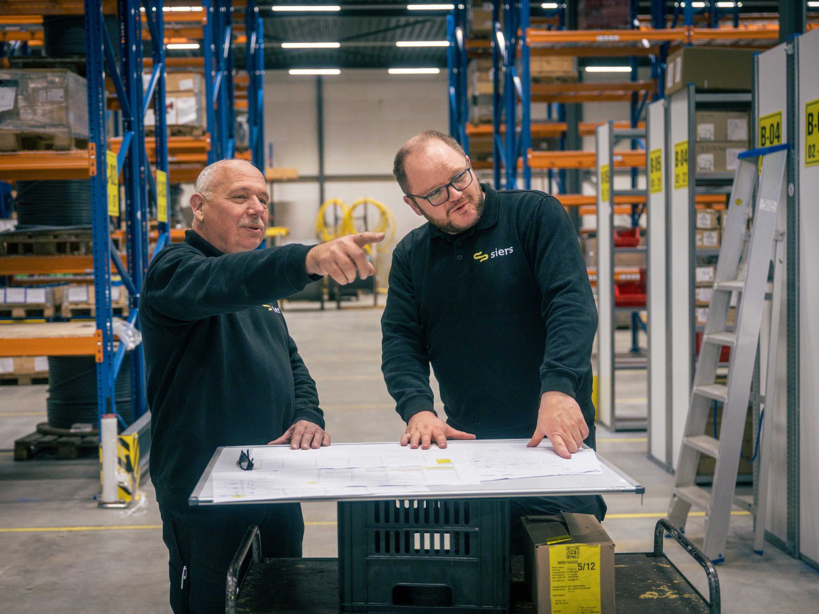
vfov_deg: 31.5
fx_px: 1088
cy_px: 308
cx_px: 369
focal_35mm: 46
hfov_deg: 41.2
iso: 1600
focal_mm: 42
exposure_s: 1/160
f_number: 2.8
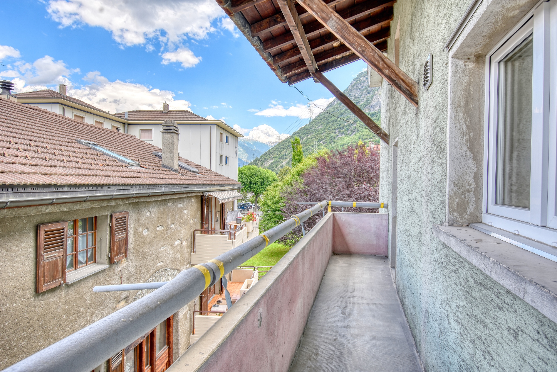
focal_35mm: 21
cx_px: 278
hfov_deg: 81.2
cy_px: 186
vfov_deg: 59.5
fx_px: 325
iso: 100
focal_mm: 14
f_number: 8
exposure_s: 1/250
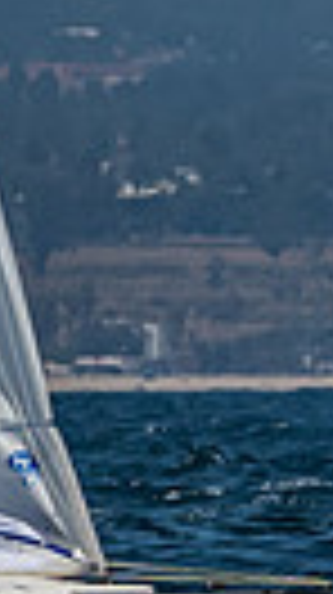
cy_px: -382
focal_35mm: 1432
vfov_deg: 1.5
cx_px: -1146
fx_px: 22536
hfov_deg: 0.8
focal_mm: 130
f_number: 6.3
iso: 400
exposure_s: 1/2500
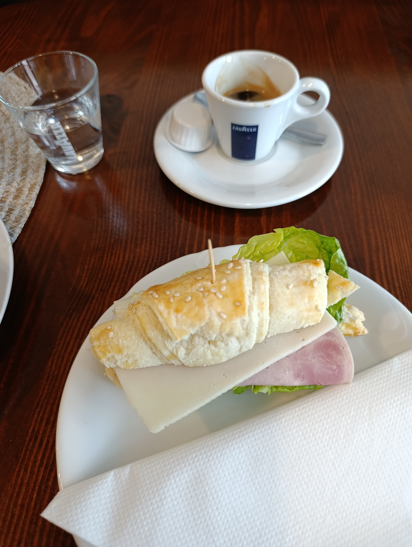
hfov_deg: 59.0
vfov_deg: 73.8
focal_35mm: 23
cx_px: 206
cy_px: 274
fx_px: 364
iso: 582
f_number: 1.65
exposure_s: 1/100
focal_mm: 6.11
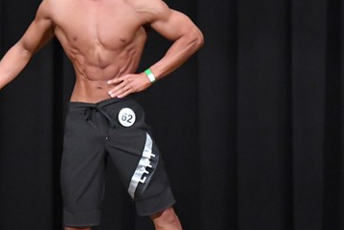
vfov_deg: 3.1
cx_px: 124
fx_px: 4185
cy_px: 153
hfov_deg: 4.7
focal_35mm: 438
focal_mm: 135
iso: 8000
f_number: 5.6
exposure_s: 1/400
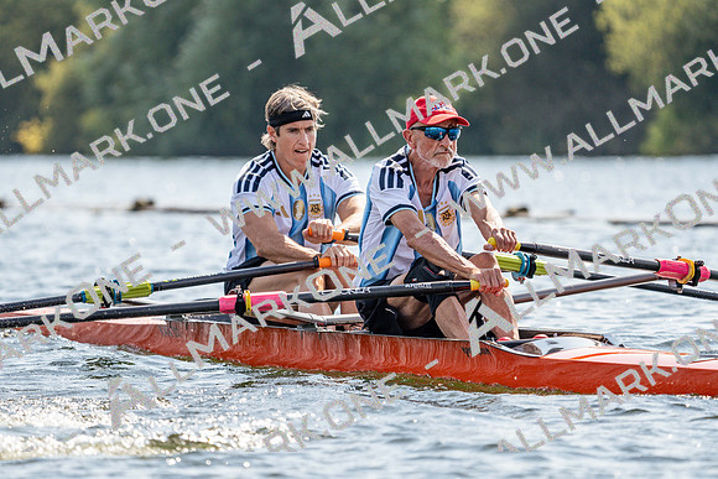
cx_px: 359
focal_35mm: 324
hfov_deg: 6.4
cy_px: 240
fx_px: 6463
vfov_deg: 4.2
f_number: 6.3
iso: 320
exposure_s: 1/1600
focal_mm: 324
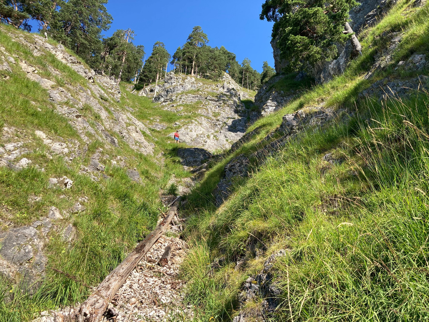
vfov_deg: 49.7
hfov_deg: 63.4
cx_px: 214
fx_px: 347
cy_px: 161
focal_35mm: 28
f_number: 1.8
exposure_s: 1/714
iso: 20
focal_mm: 3.99
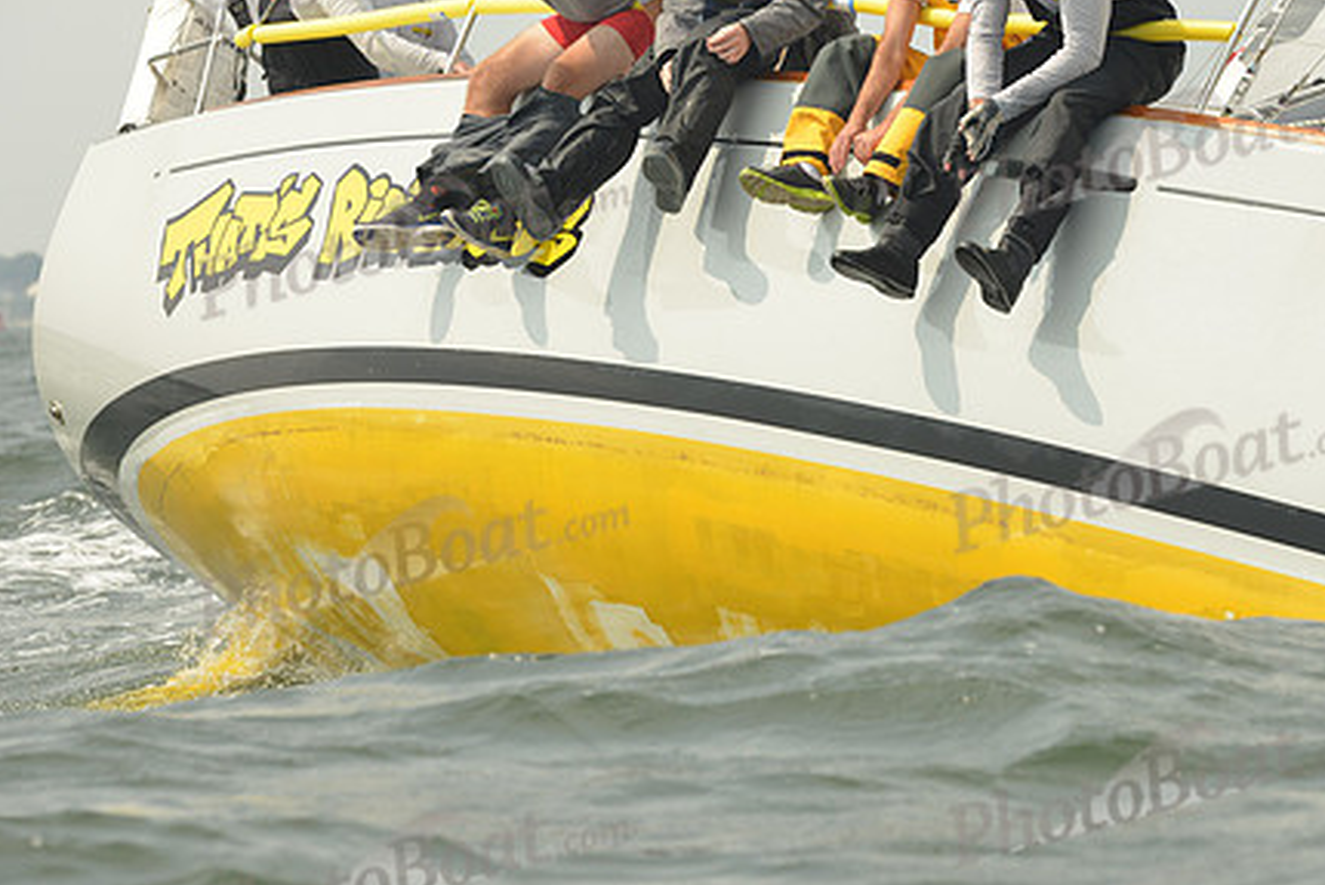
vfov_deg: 6.4
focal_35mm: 216
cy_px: 356
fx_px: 7952
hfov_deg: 9.5
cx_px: 792
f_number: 8
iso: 320
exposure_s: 1/1250
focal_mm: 160
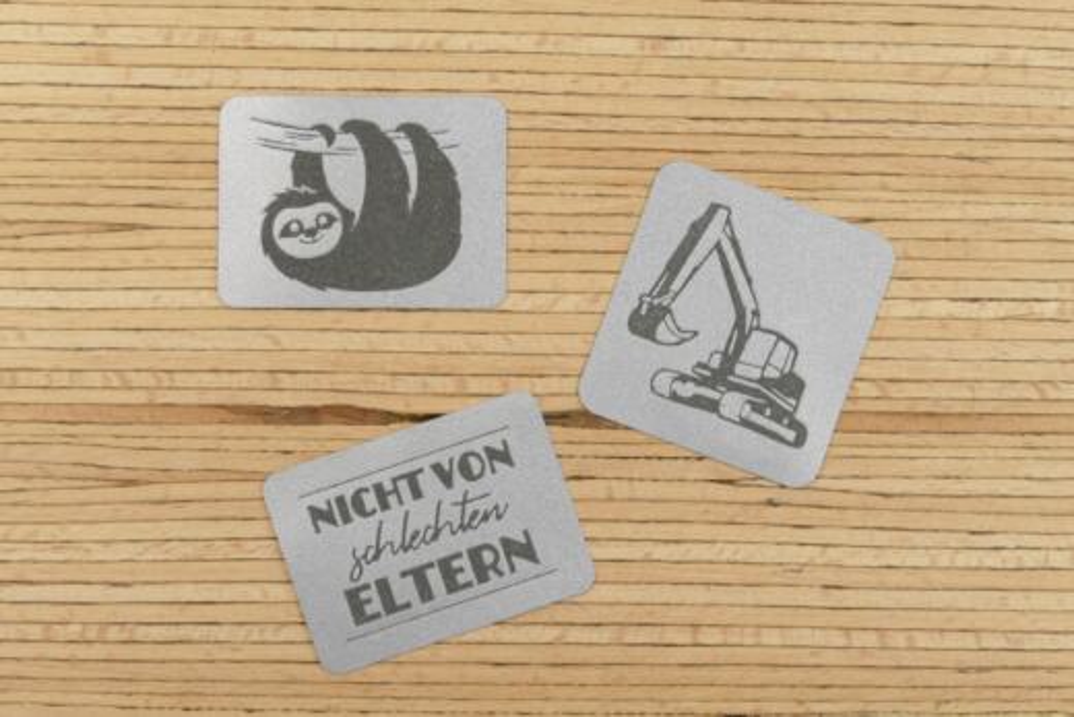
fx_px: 2059
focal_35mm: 69
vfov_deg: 19.7
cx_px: 537
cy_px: 358
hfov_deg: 29.2
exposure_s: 1/80
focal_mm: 25.32
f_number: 4.5
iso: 320
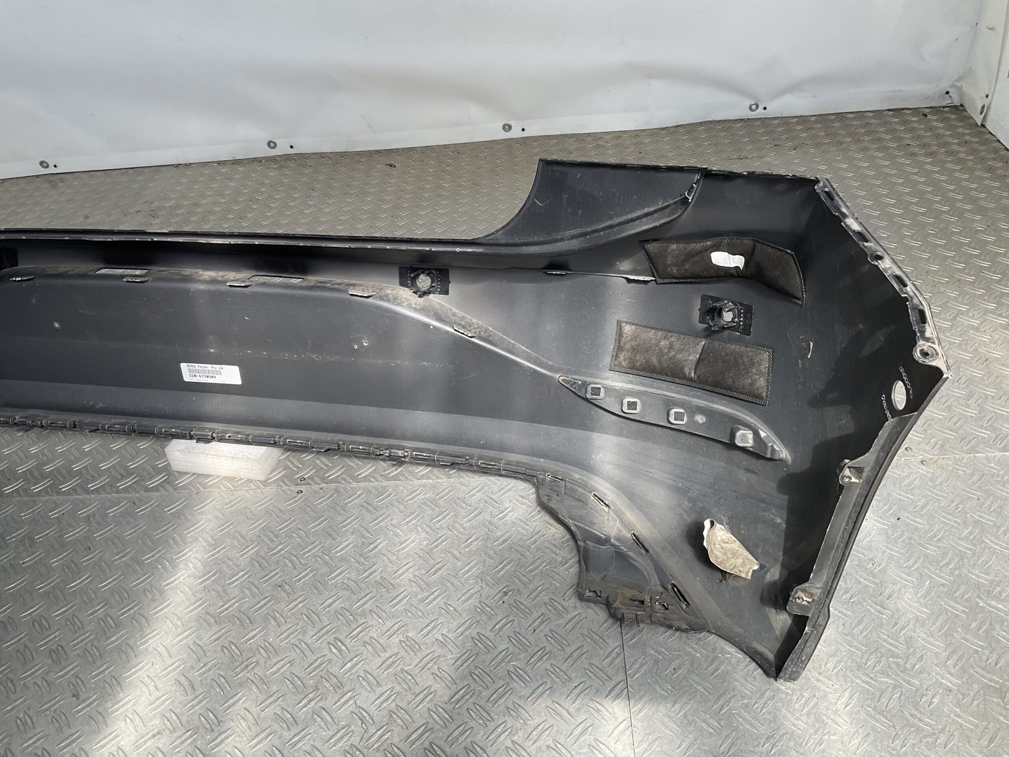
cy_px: 378
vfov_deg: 48.2
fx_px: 845
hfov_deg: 61.7
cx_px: 504
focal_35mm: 29
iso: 16
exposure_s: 1/273
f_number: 1.8
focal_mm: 3
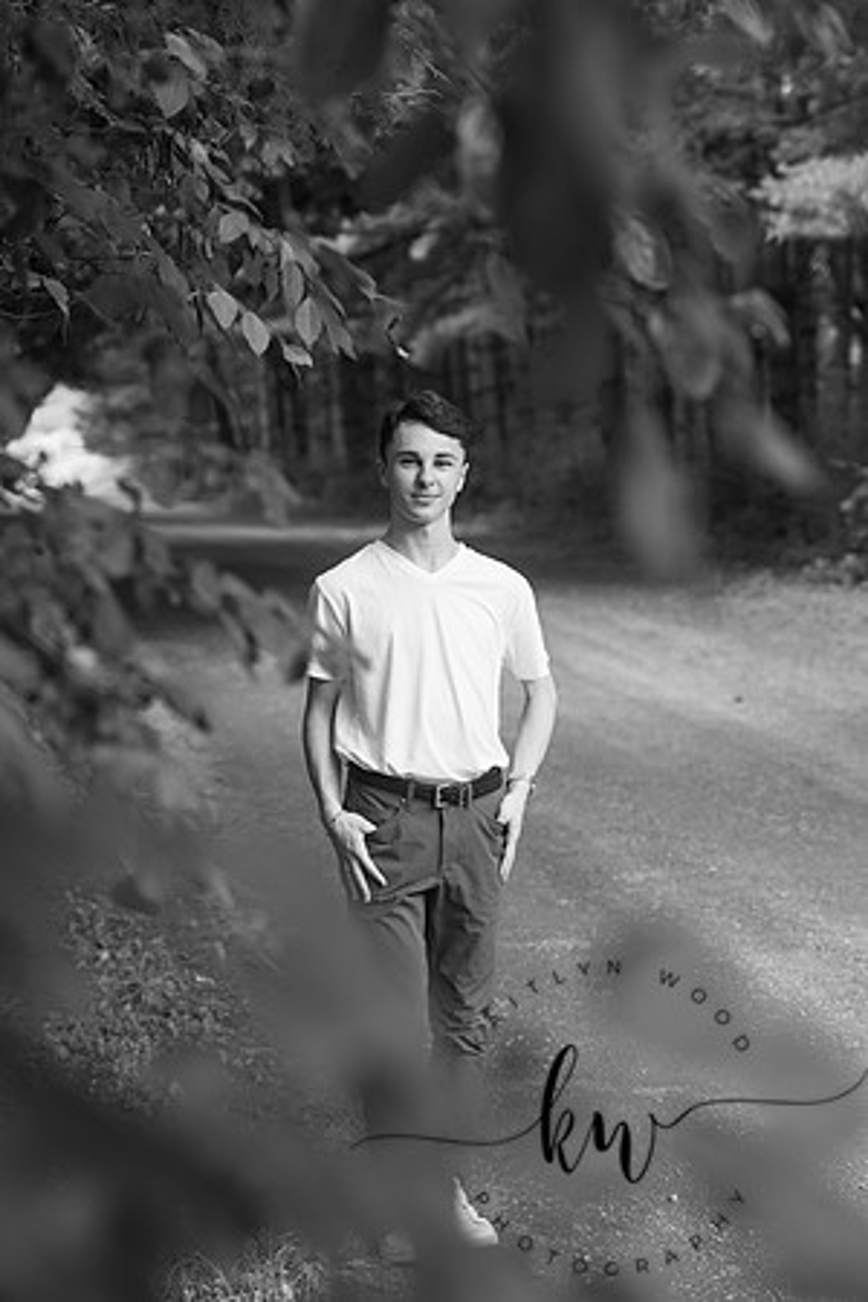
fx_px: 2965
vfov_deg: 24.8
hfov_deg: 16.7
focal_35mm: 82
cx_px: 434
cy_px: 651
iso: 400
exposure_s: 1/200
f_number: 4
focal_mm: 82
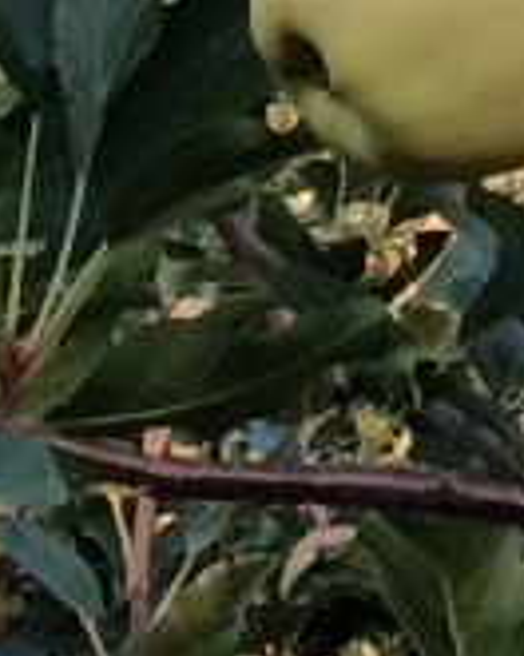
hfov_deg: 4.9
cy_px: -1191
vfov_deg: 6.0
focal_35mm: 303
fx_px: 5874
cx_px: 1314
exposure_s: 1/100
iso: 143
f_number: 1.75
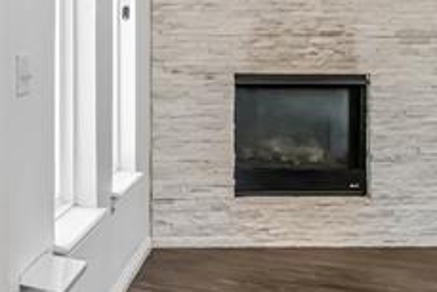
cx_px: -510
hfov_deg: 17.2
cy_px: 65
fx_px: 814
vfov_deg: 20.2
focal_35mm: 67
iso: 200
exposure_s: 1/25
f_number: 6.3
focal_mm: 10
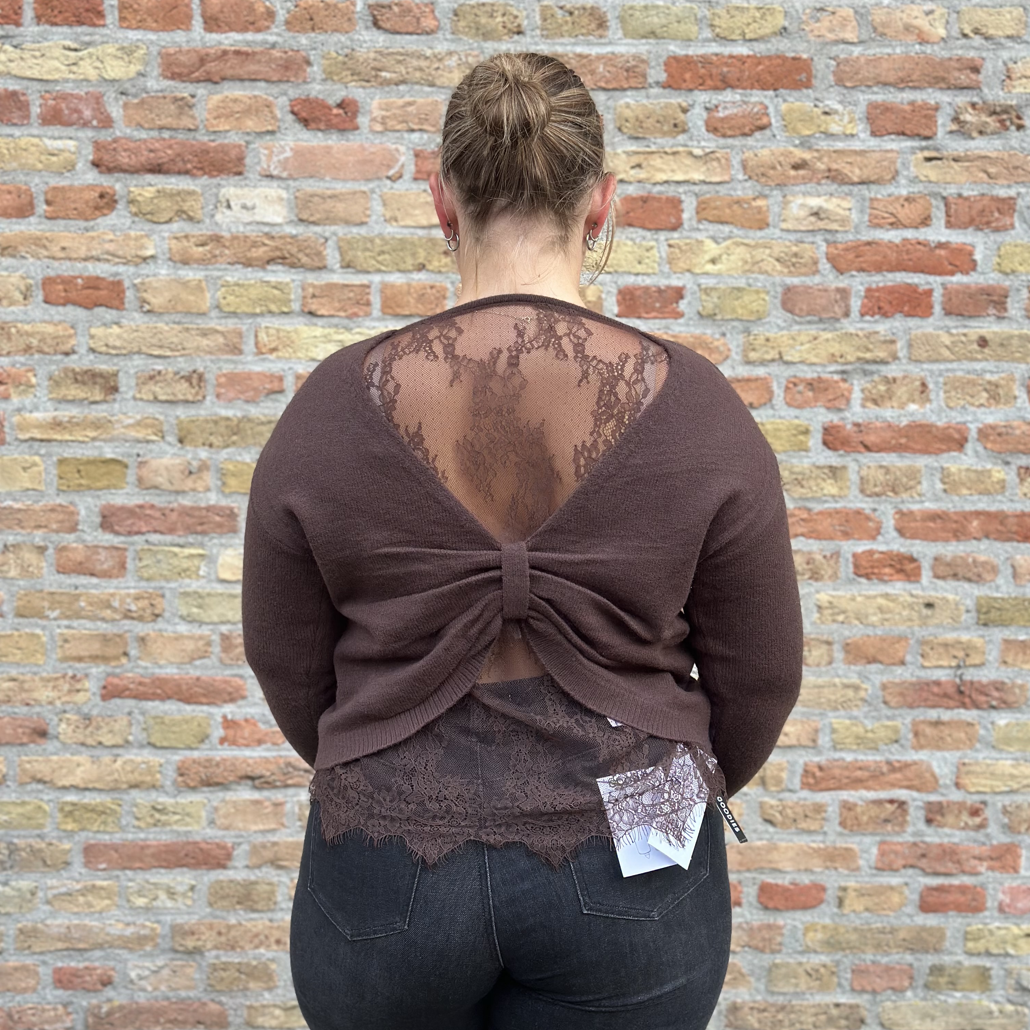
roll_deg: -1.5
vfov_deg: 30.0
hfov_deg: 30.0
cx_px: 518
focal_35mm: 57
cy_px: 587
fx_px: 1919
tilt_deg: -10.2
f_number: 1.78
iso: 125
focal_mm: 6.86
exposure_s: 1/110
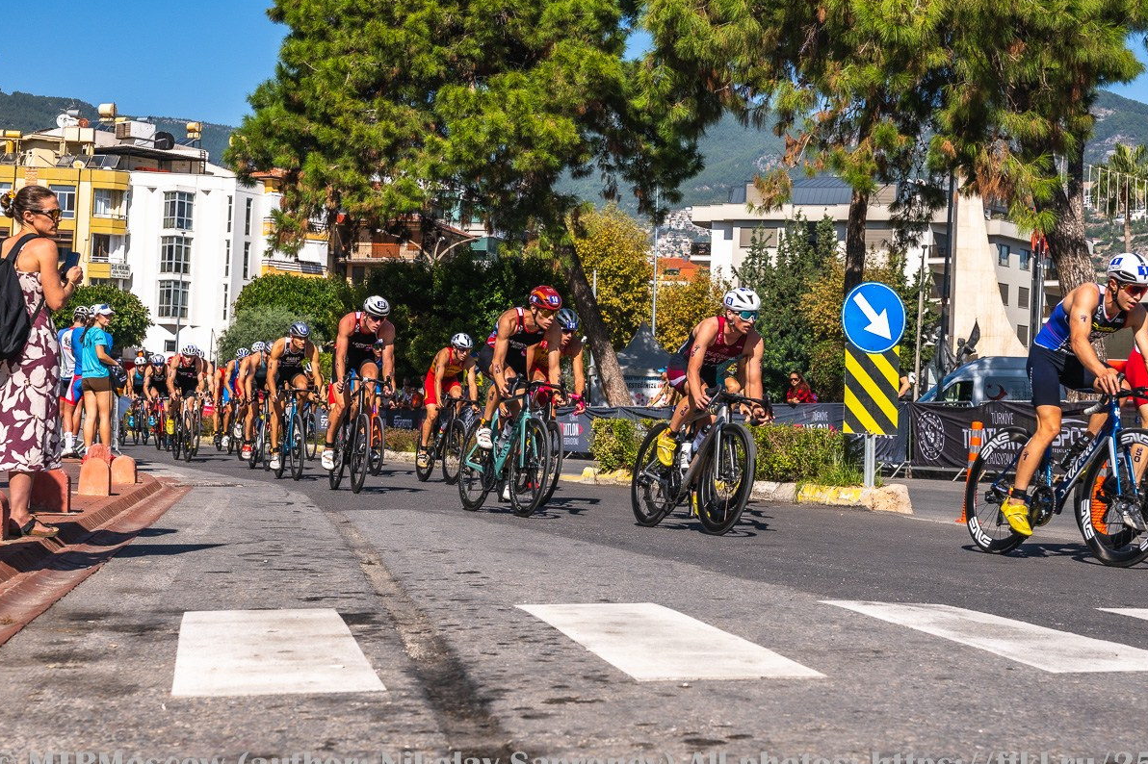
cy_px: 382
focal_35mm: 58
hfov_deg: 34.5
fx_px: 1849
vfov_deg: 23.4
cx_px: 596
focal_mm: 54
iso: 320
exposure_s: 1/1600
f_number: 9
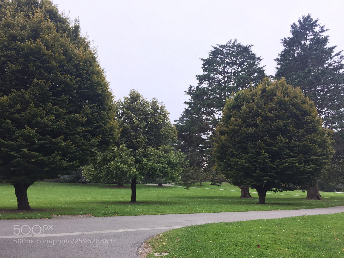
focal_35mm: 29
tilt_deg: +11.7
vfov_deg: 48.2
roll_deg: -1.4
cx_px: 172
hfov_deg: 61.7
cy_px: 129
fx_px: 288
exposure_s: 1/30
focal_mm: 4.15
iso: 32
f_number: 2.2
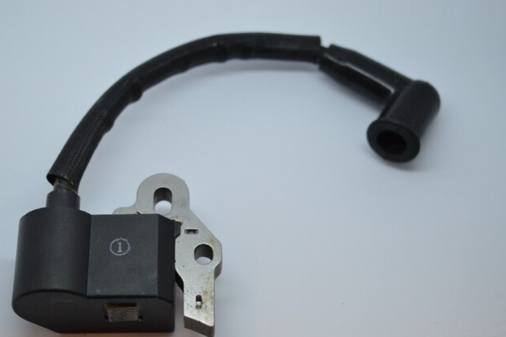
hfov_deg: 29.2
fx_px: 970
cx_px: 217
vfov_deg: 19.7
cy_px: 187
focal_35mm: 69
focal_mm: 40
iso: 400
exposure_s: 1/125
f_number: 5.6
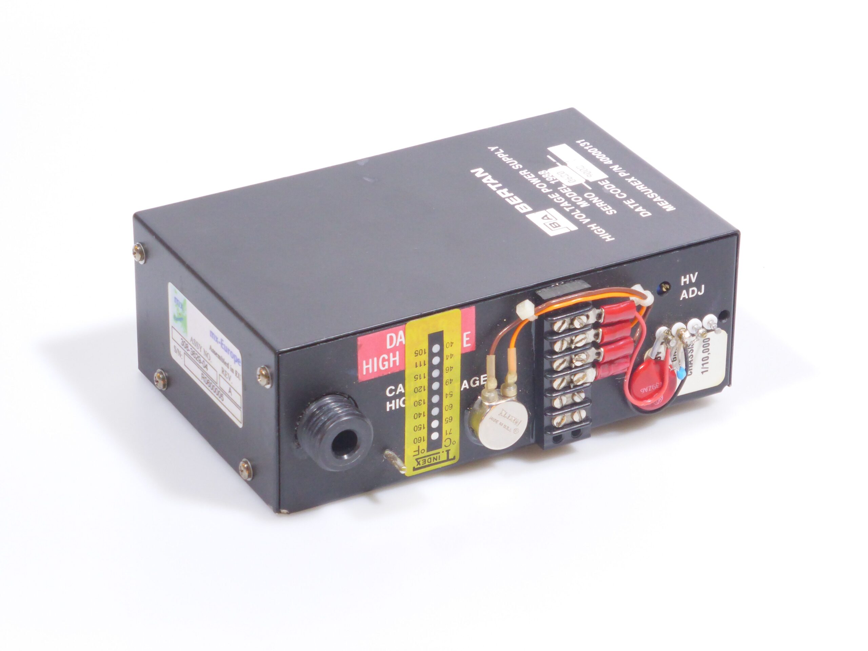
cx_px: 434
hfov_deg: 14.4
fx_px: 3435
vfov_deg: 10.8
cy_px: 326
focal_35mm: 137
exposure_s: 1/13
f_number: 5.4
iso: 400
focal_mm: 24.4
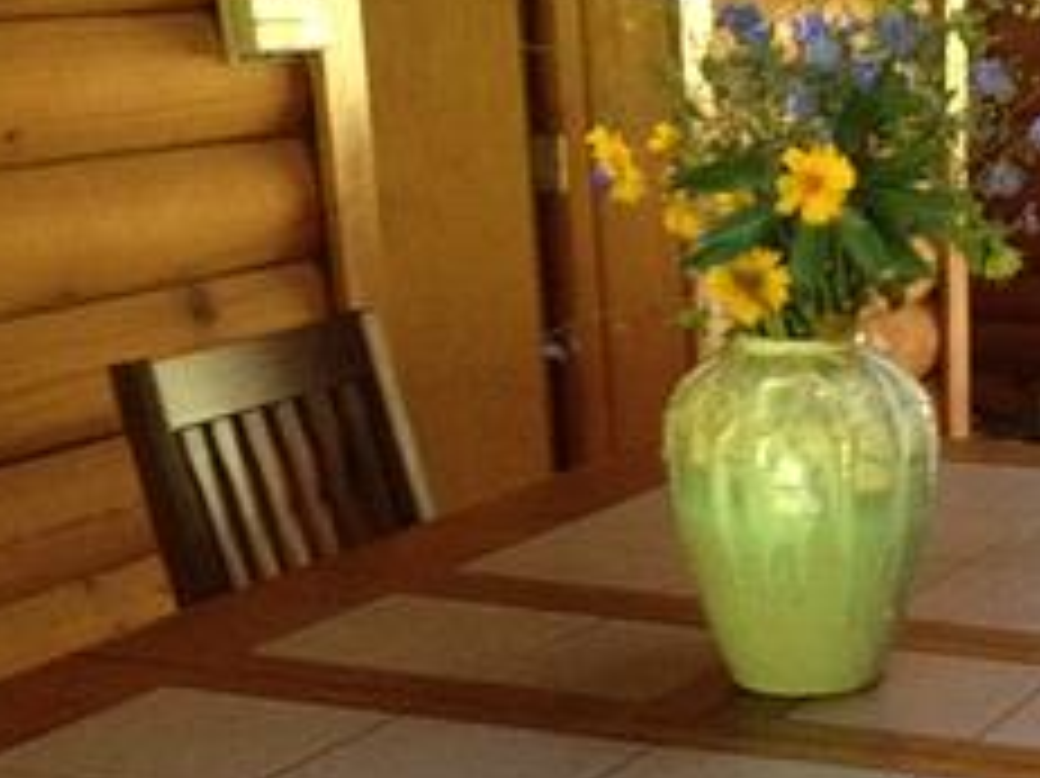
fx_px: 2823
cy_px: 731
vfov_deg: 15.5
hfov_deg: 20.1
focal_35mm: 94
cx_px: 1085
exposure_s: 1/20
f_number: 2.4
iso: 400
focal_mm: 4.28
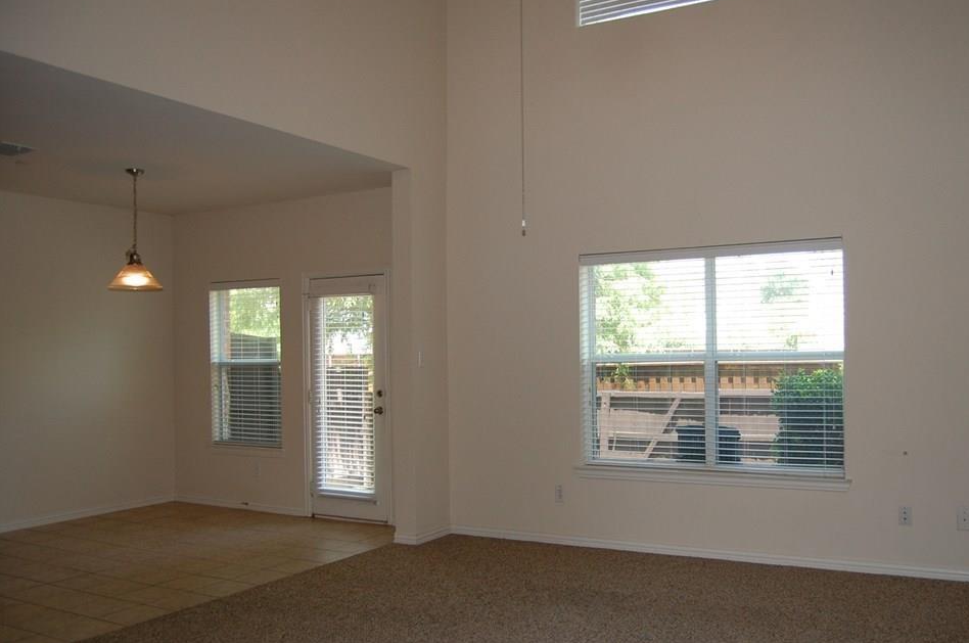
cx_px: 539
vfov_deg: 42.2
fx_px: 833
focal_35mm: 31
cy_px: 353
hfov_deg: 60.2
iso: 400
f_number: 3.5
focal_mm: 18
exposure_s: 1/160
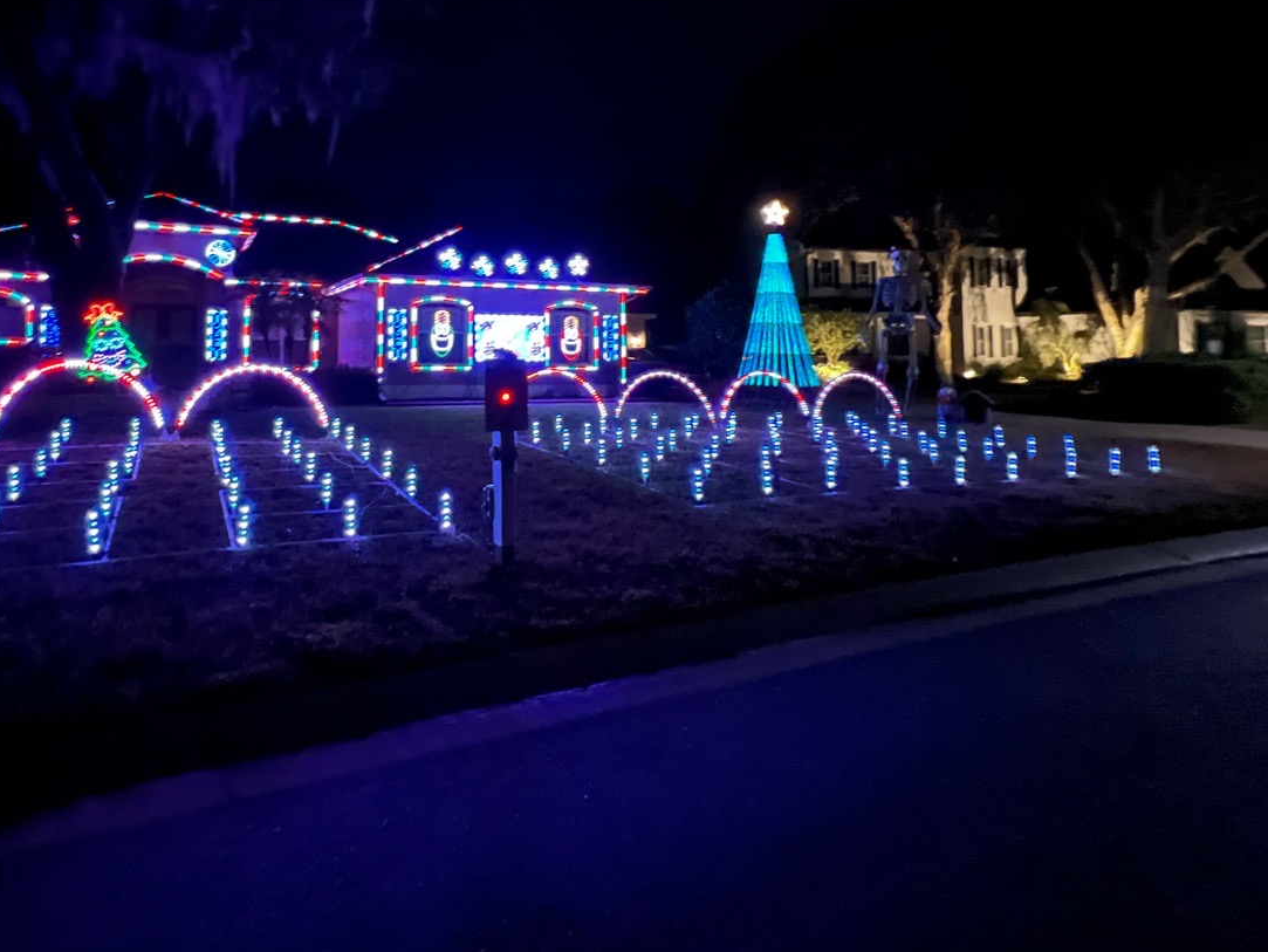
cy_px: 313
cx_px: 441
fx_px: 660
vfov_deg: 69.5
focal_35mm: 18
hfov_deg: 85.2
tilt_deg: +3.6
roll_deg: -0.2
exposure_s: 1/10
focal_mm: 1.57
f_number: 1.8
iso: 2000
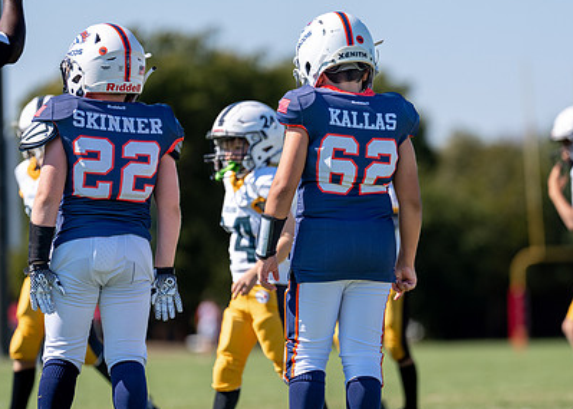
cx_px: 346
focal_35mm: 321
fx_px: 5224
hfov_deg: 6.3
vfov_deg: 4.5
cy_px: 242
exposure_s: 1/1600
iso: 100
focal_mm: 200
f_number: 2.8
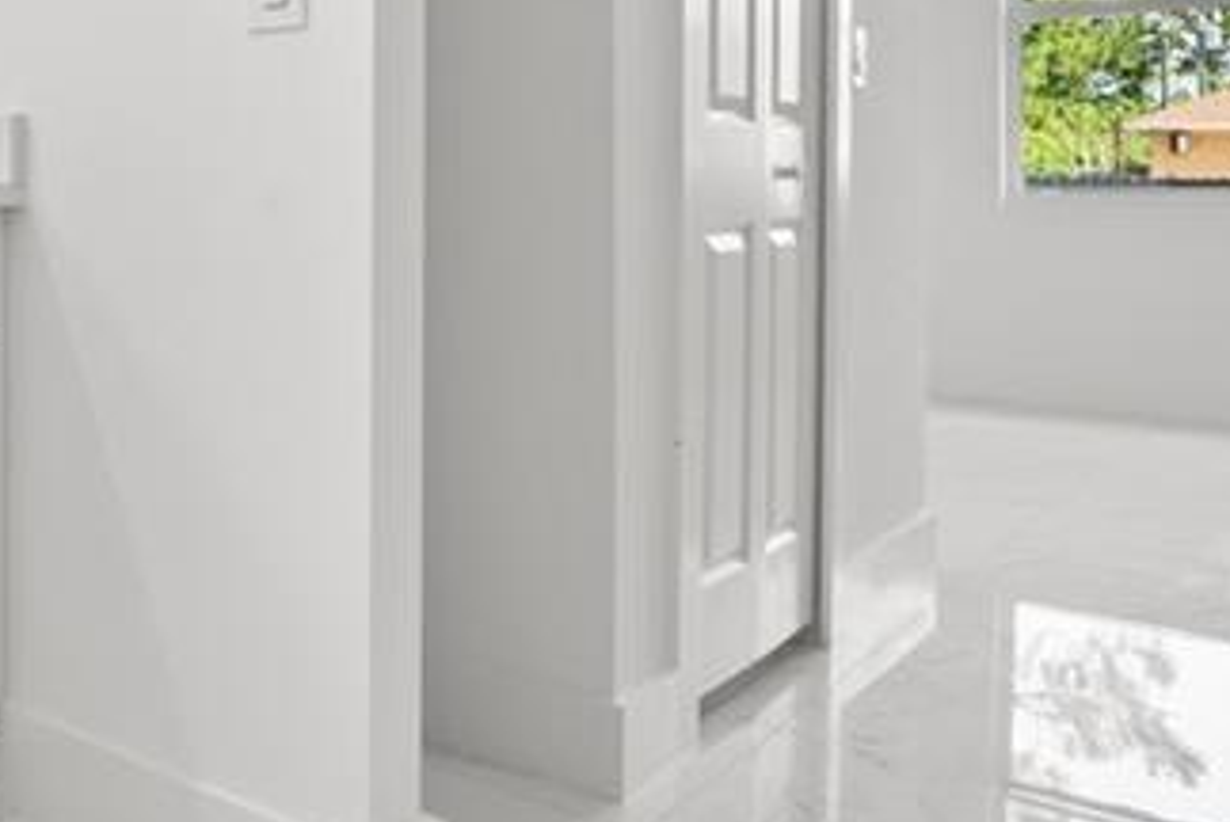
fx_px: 1299
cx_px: -209
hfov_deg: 38.8
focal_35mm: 38
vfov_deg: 34.0
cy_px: 156
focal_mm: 12
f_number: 5.6
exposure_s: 1/80
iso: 800
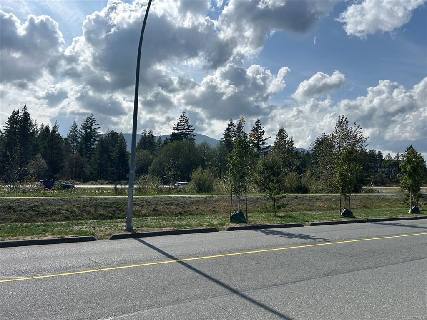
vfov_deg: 53.1
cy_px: 160
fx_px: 321
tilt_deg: +5.4
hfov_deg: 67.3
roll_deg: -0.5
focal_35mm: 26
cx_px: 214
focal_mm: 5.7
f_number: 1.5
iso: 50
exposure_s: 1/10309
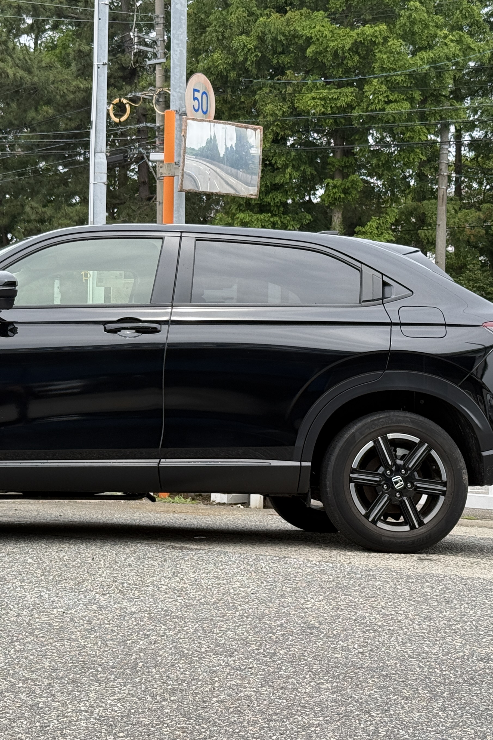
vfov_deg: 27.3
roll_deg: -0.8
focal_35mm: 74
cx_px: 92
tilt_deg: +1.9
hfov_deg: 18.2
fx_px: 1520
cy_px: 344
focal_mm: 6.76
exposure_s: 1/1543
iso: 64
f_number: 1.78
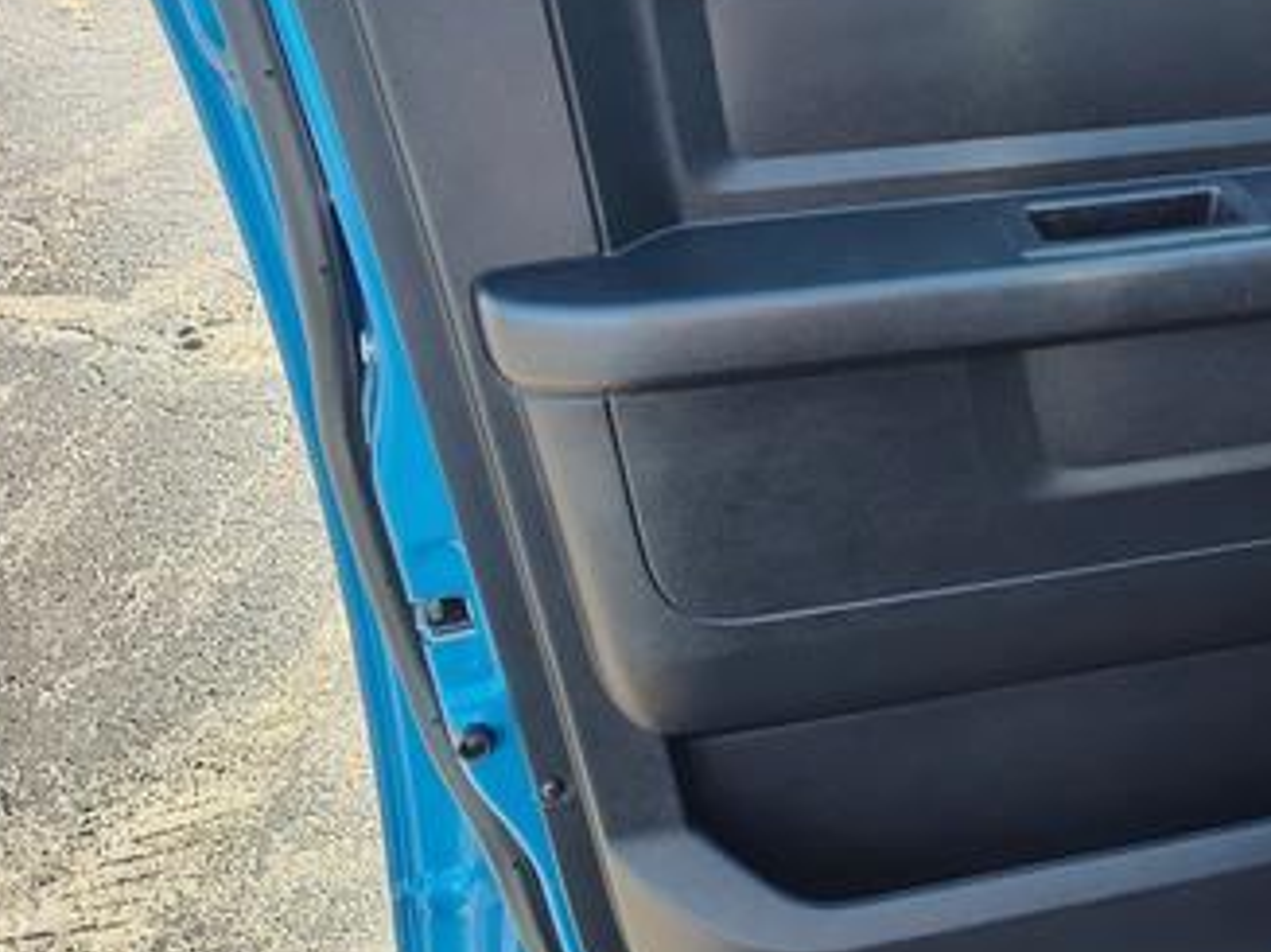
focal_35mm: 45
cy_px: 443
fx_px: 1652
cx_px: 1065
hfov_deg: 39.9
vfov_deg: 32.2
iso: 100
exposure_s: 1/185
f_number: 1.88
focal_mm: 5.56
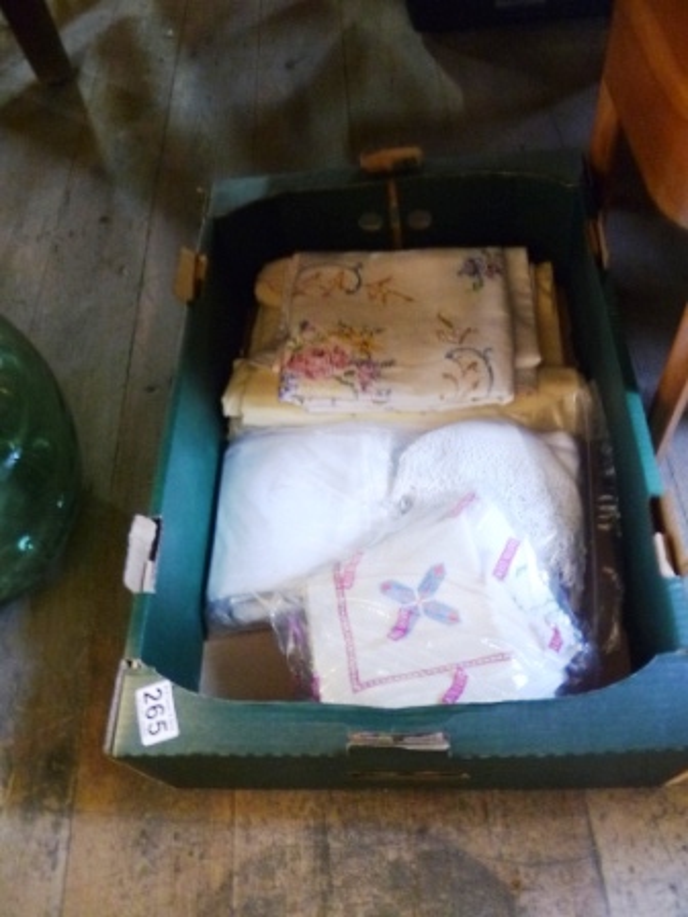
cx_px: 344
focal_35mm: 28
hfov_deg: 49.7
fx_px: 742
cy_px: 458
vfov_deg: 63.4
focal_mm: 5
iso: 400
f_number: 2.8
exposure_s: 1/5
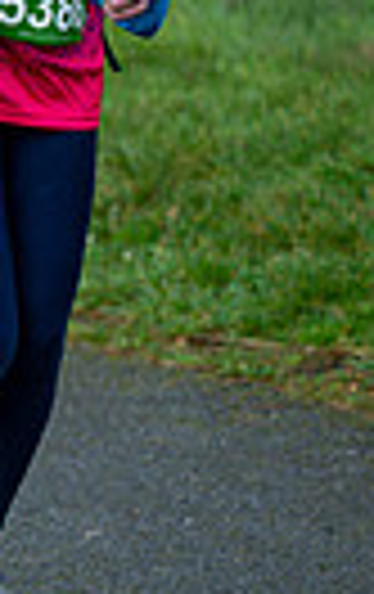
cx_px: -644
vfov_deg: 6.7
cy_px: -29
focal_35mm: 313
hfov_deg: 4.1
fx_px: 5082
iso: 560
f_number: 2.8
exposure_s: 1/1250
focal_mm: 70
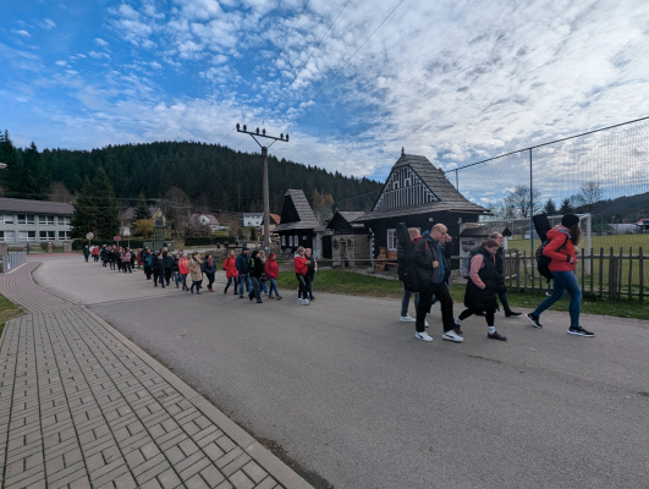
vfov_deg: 90.1
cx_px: 324
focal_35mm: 13
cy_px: 244
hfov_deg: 106.1
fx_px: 244
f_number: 2.2
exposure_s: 1/2874
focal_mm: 1.95
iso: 49
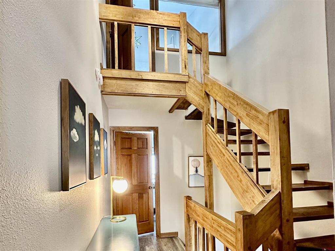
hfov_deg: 71.6
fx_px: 232
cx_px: 168
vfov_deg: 56.8
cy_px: 126
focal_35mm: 24
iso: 250
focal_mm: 6.86
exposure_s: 1/60
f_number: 1.78
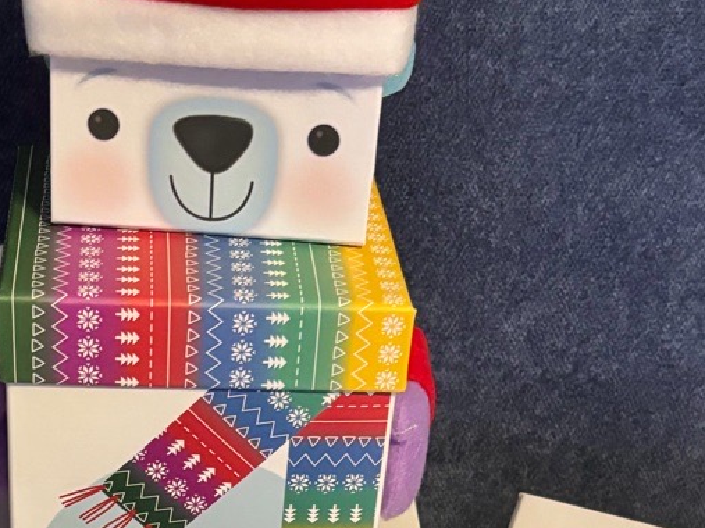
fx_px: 1670
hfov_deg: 23.7
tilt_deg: -41.8
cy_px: 661
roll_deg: -4.3
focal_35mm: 82
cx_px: 197
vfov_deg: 17.1
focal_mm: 5.96
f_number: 1.6
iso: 640
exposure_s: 1/33
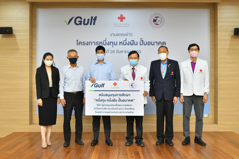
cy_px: 80
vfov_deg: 36.9
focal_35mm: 36
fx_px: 239
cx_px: 120
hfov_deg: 53.1
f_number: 2.2
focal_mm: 24
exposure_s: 1/50
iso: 200
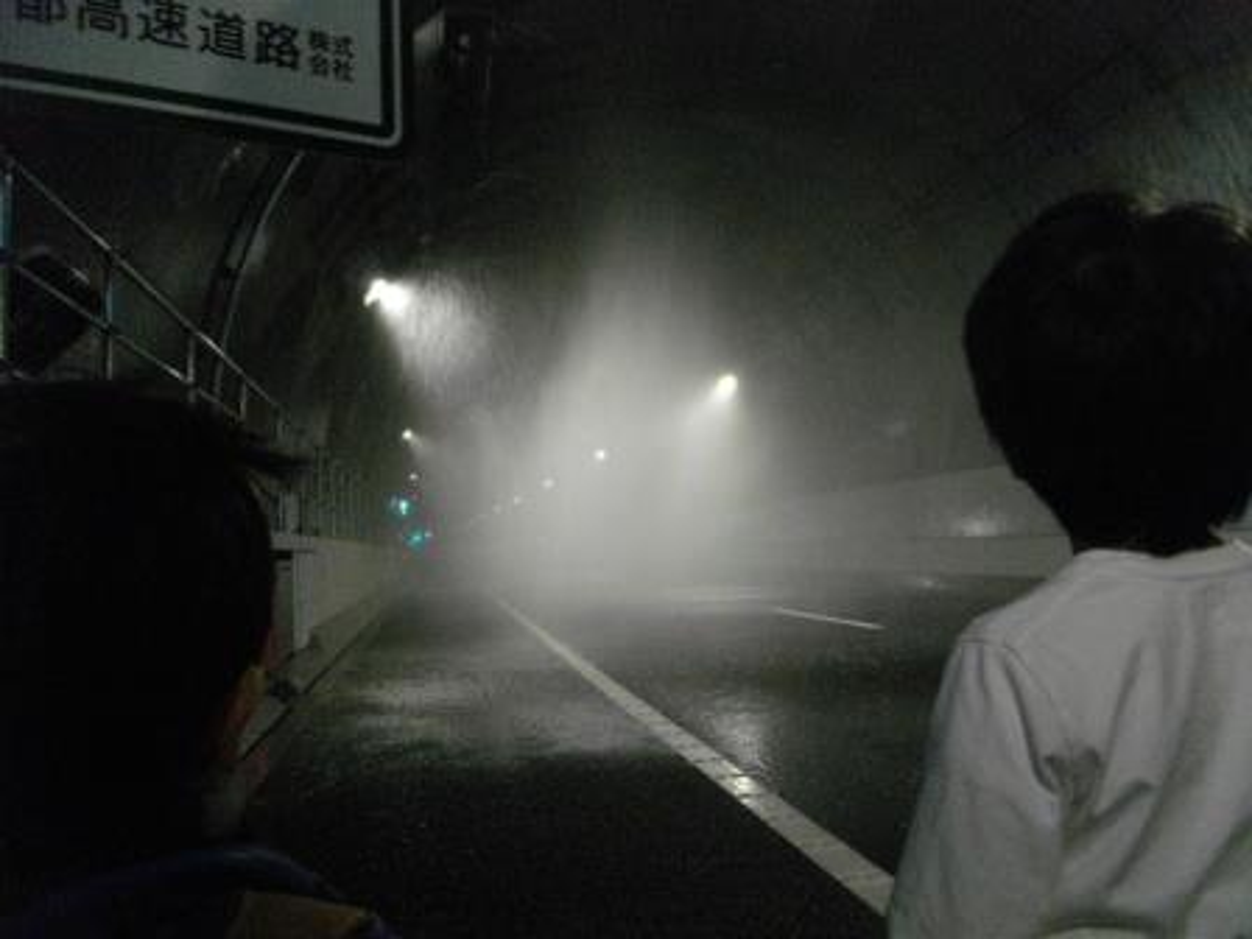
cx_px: 626
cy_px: 470
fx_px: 1157
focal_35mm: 32
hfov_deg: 56.8
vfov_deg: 44.2
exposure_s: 1/30
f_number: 2.9
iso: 800
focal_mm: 5.7
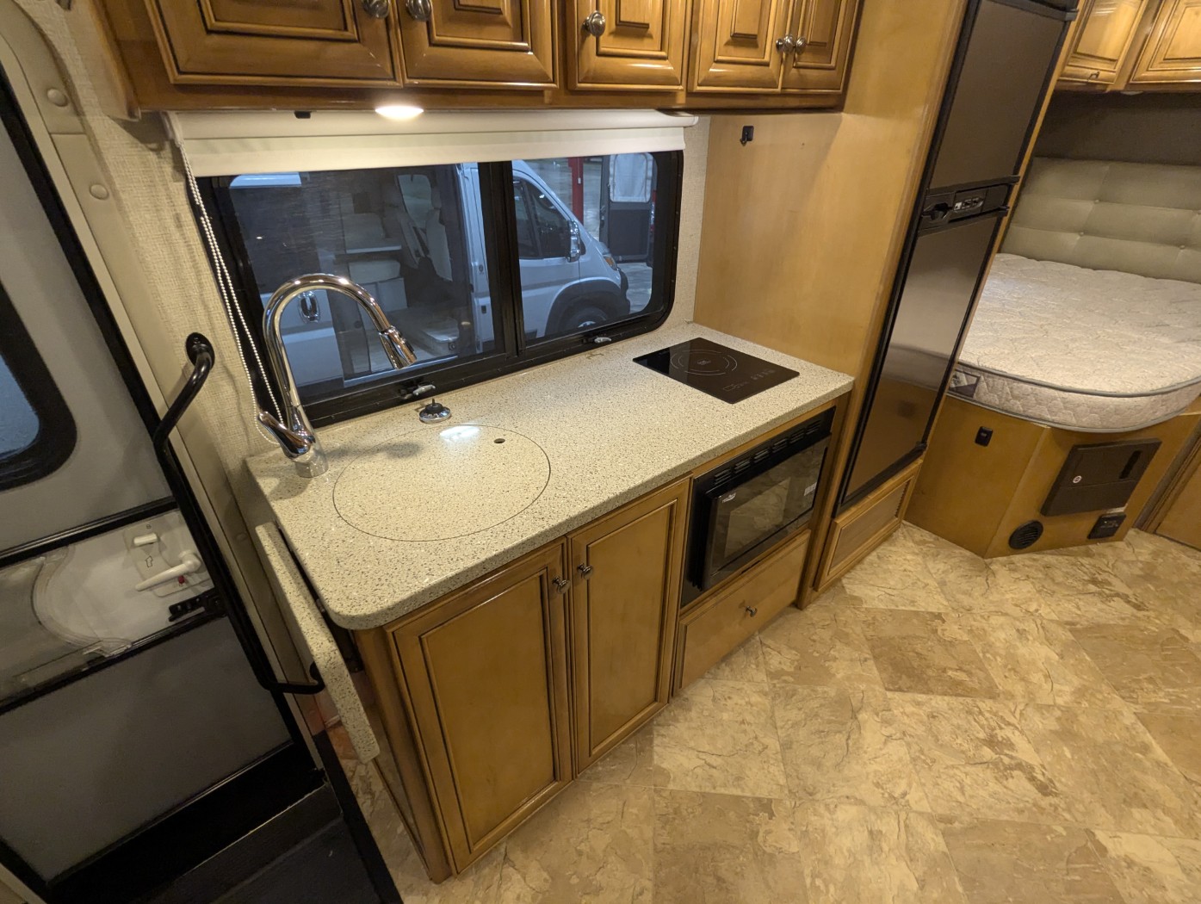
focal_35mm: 16
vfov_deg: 78.2
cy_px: 452
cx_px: 600
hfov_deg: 94.4
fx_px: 556
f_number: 2.2
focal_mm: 2.35
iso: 373
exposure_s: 1/50
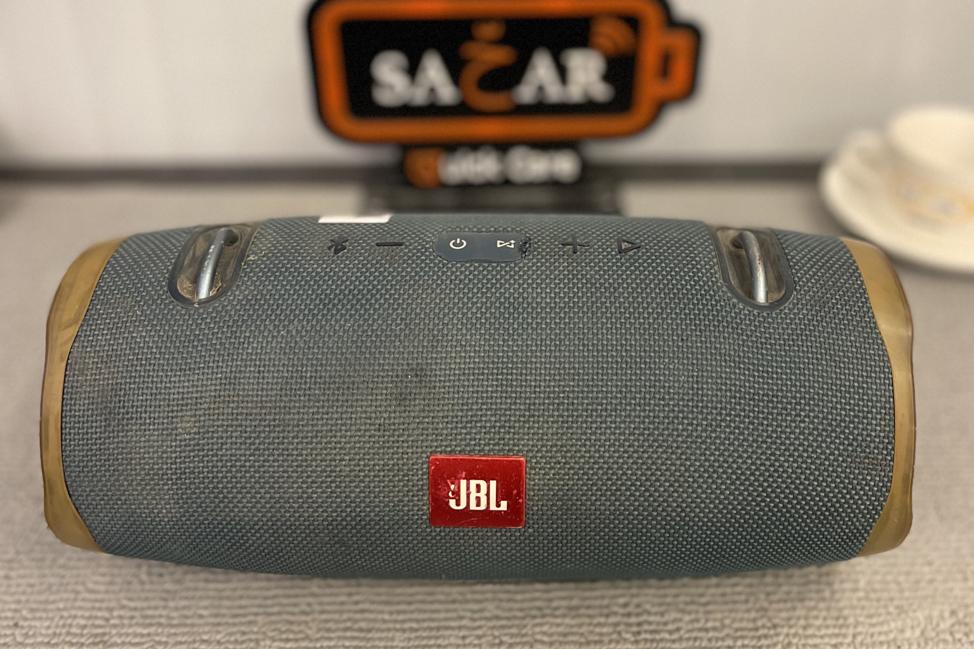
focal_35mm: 38
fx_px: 1028
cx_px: 512
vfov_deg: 34.4
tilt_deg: -29.6
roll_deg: -0.4
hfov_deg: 50.7
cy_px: 169
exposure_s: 1/60
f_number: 1.6
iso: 500
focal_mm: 5.1
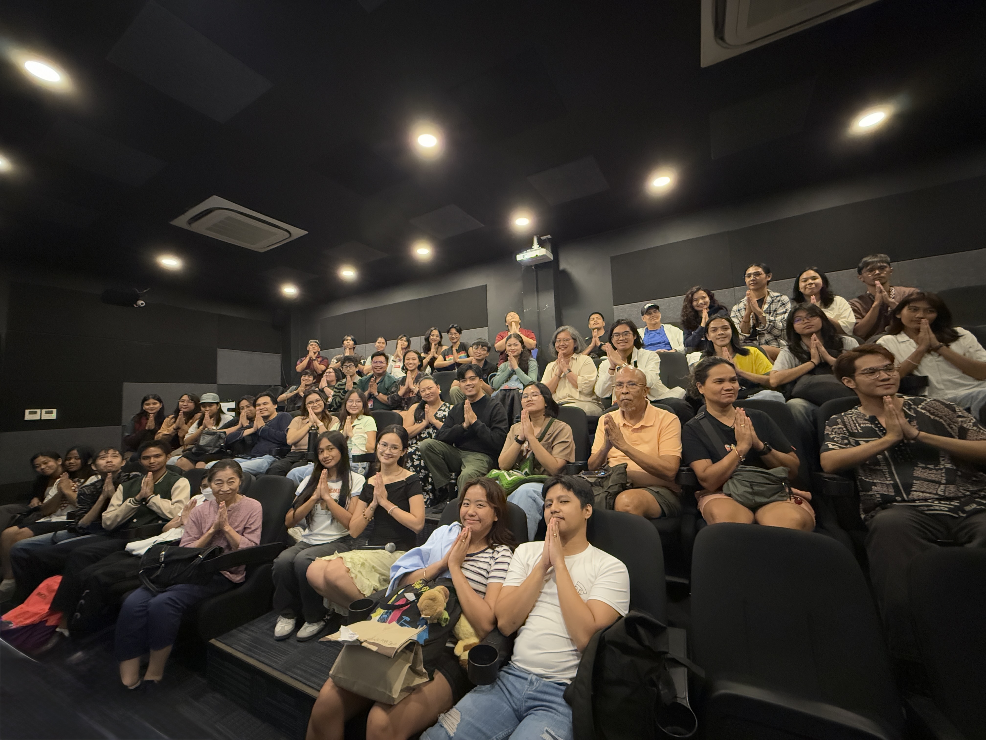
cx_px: 493
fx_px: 399
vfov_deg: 85.7
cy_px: 370
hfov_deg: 102.1
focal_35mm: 14
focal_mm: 2.22
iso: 1250
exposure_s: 1/40
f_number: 2.2
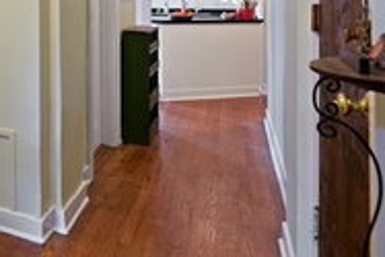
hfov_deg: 37.6
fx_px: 439
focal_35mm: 41
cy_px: -21
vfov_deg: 29.7
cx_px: -60
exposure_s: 1/1.6
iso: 200
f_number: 8
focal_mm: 16
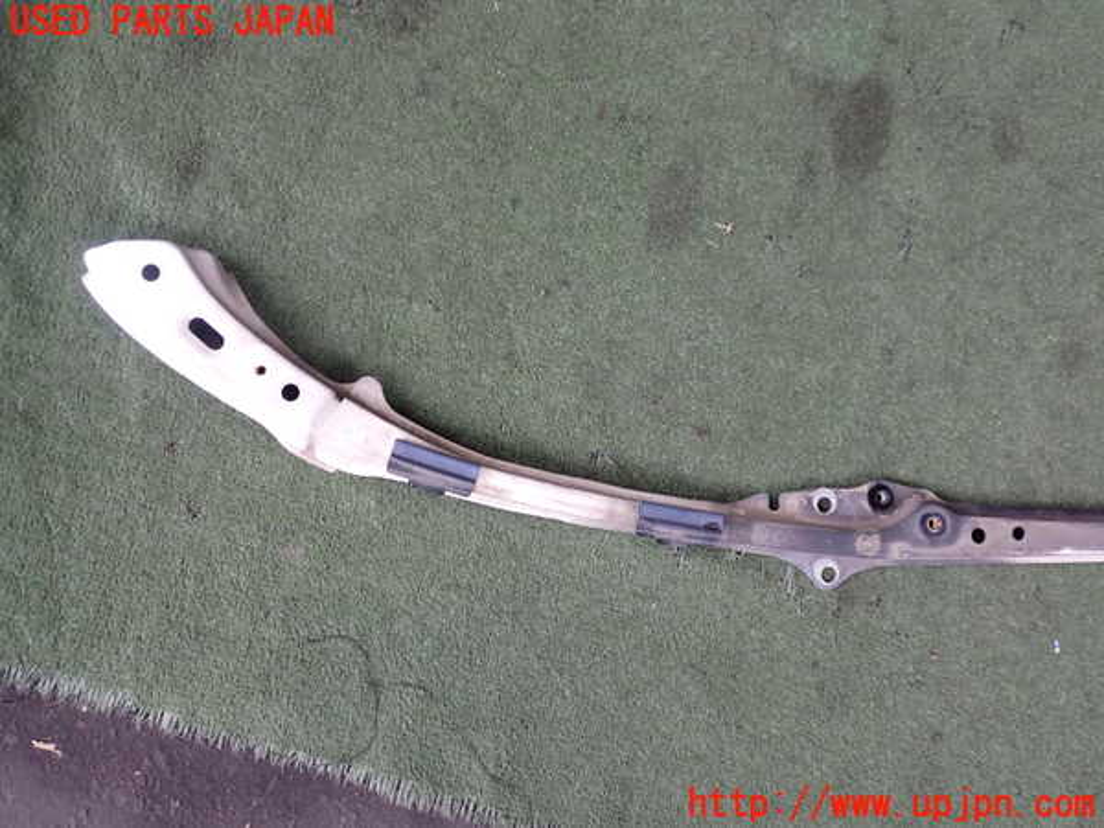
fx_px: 957
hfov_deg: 60.0
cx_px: 552
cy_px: 414
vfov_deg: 46.8
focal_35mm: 30
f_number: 2.3
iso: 160
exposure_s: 1/125
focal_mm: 5.4
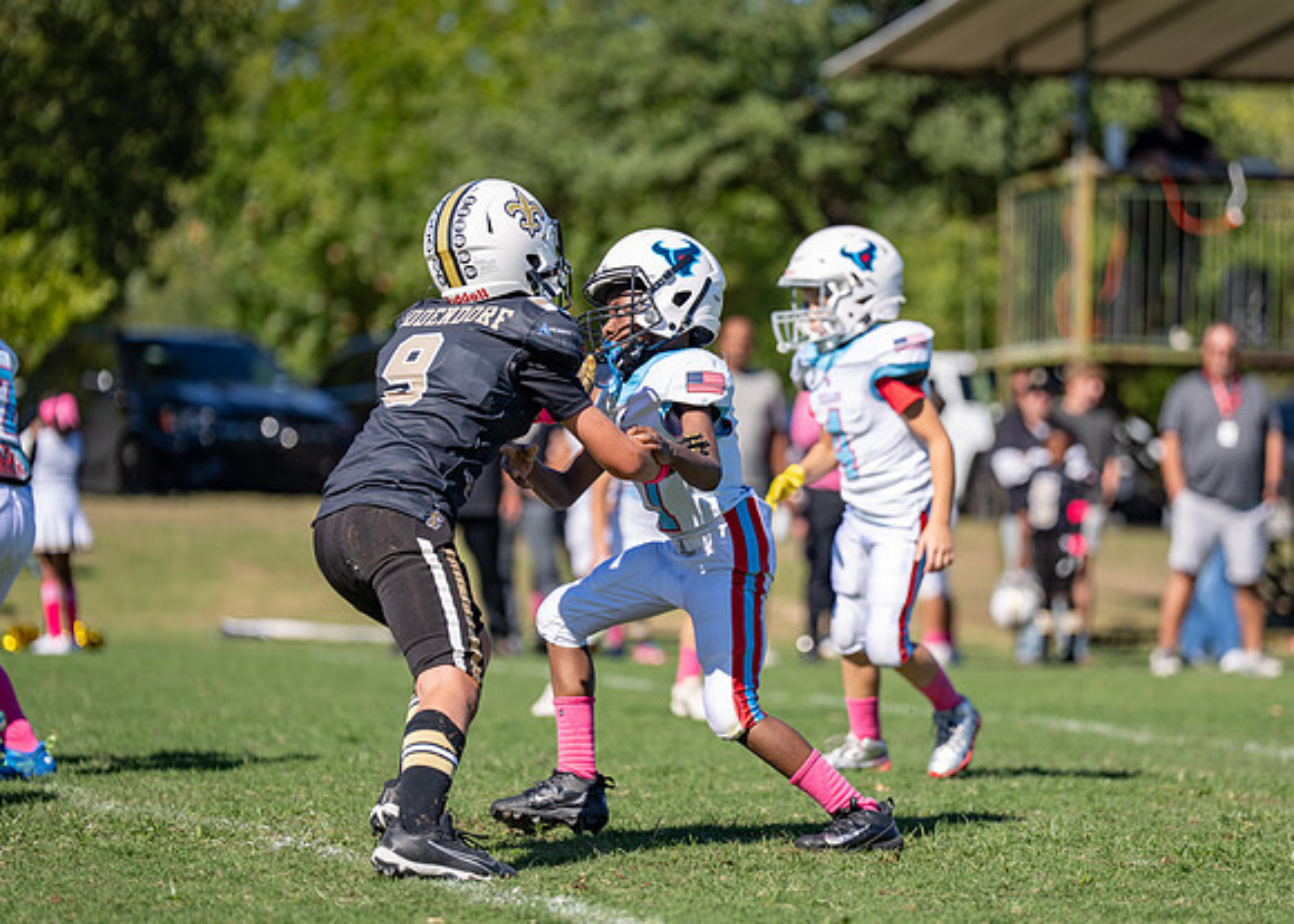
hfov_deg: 11.3
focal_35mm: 179
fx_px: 6566
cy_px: 434
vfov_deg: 8.0
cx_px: 710
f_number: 2.8
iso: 100
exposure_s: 1/2000
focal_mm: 154
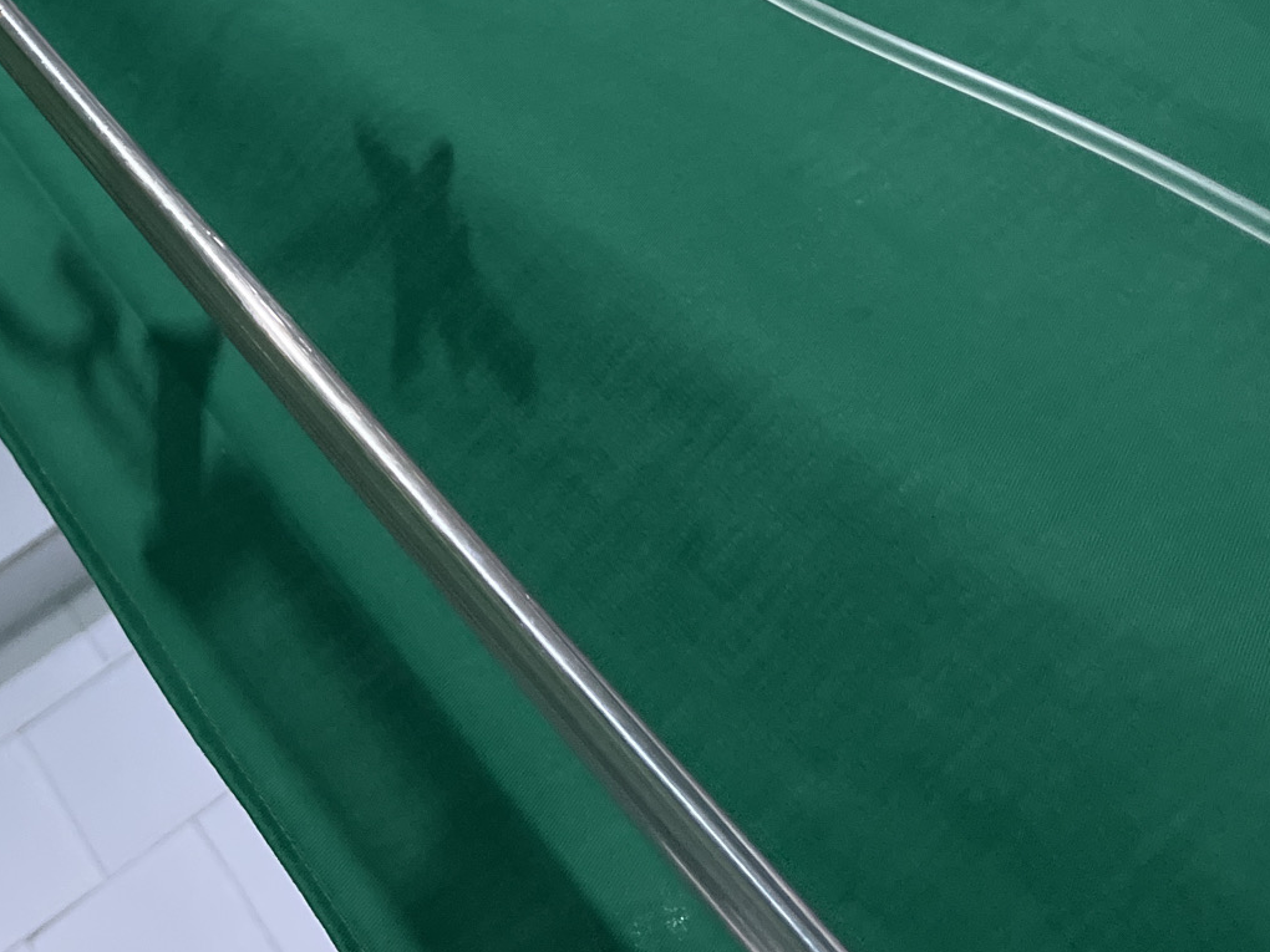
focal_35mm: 51
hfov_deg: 35.9
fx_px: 1871
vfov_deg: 27.2
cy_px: 31
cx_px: 200
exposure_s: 1/30
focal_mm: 5.1
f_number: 1.6
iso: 640
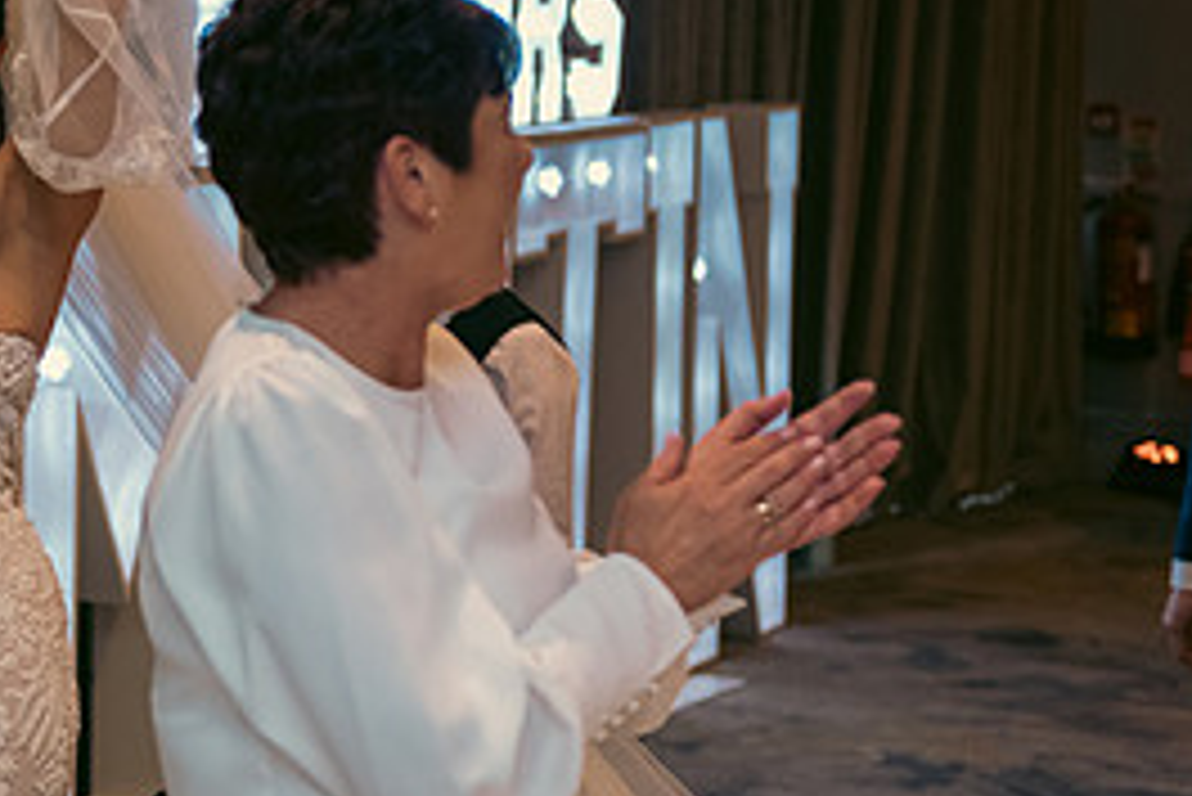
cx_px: -108
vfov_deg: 10.8
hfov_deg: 15.7
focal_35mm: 127
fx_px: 4207
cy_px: 313
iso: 800
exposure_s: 1/160
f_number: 3.5
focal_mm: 58
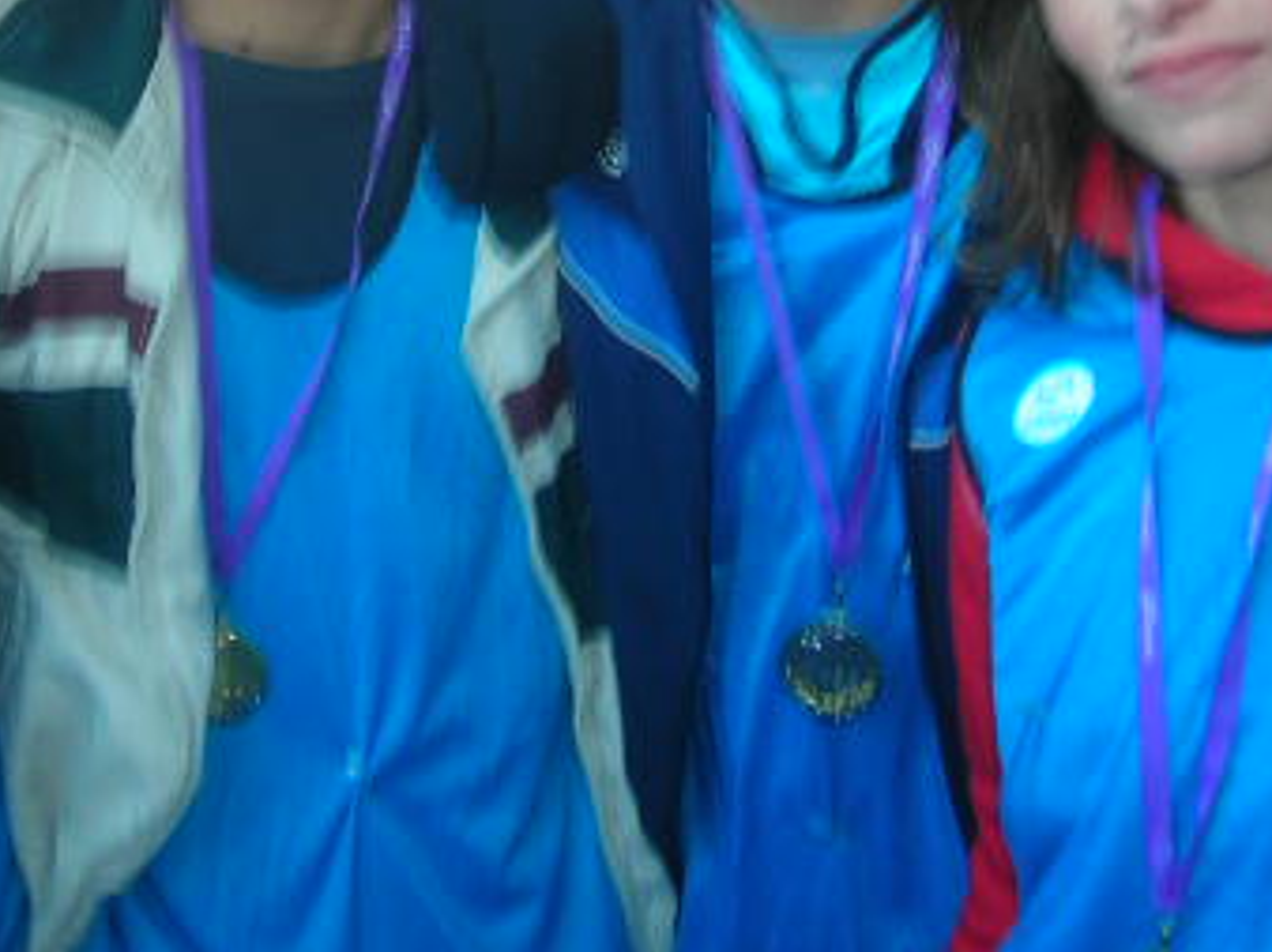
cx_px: 531
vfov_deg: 20.1
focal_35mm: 72
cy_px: 113
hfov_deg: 27.0
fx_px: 2644
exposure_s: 1/30
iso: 50
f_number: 3.2
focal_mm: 6.3
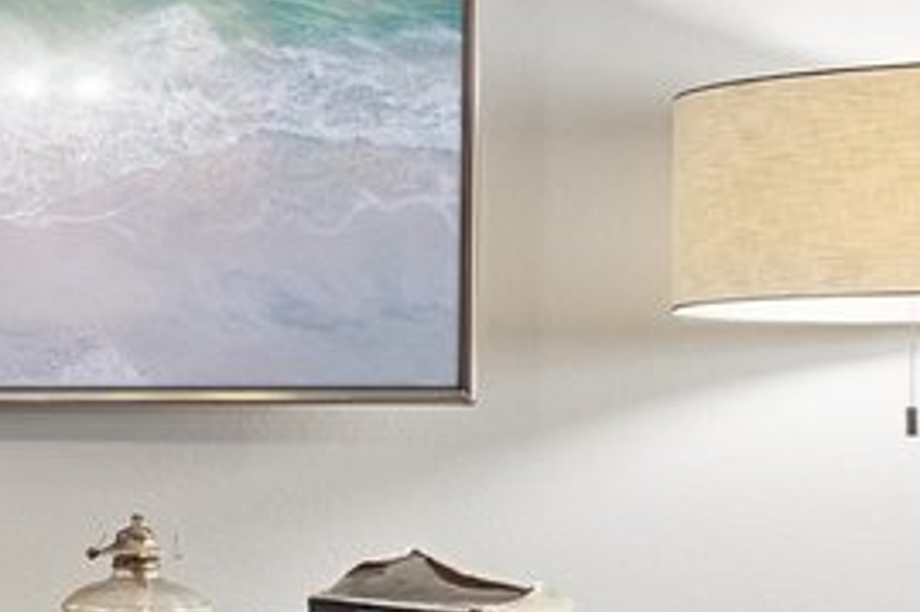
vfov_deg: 11.2
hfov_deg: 9.3
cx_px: -2356
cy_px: 443
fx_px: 3116
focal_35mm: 122
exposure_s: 1/6
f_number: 8
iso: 400
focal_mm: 16
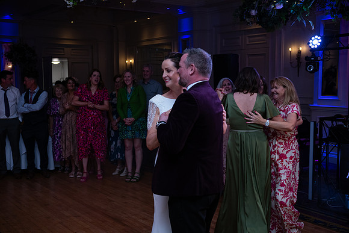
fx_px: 436
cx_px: 174
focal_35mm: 45
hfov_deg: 43.6
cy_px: 116
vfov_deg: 29.9
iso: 640
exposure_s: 1/160
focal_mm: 45
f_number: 3.5
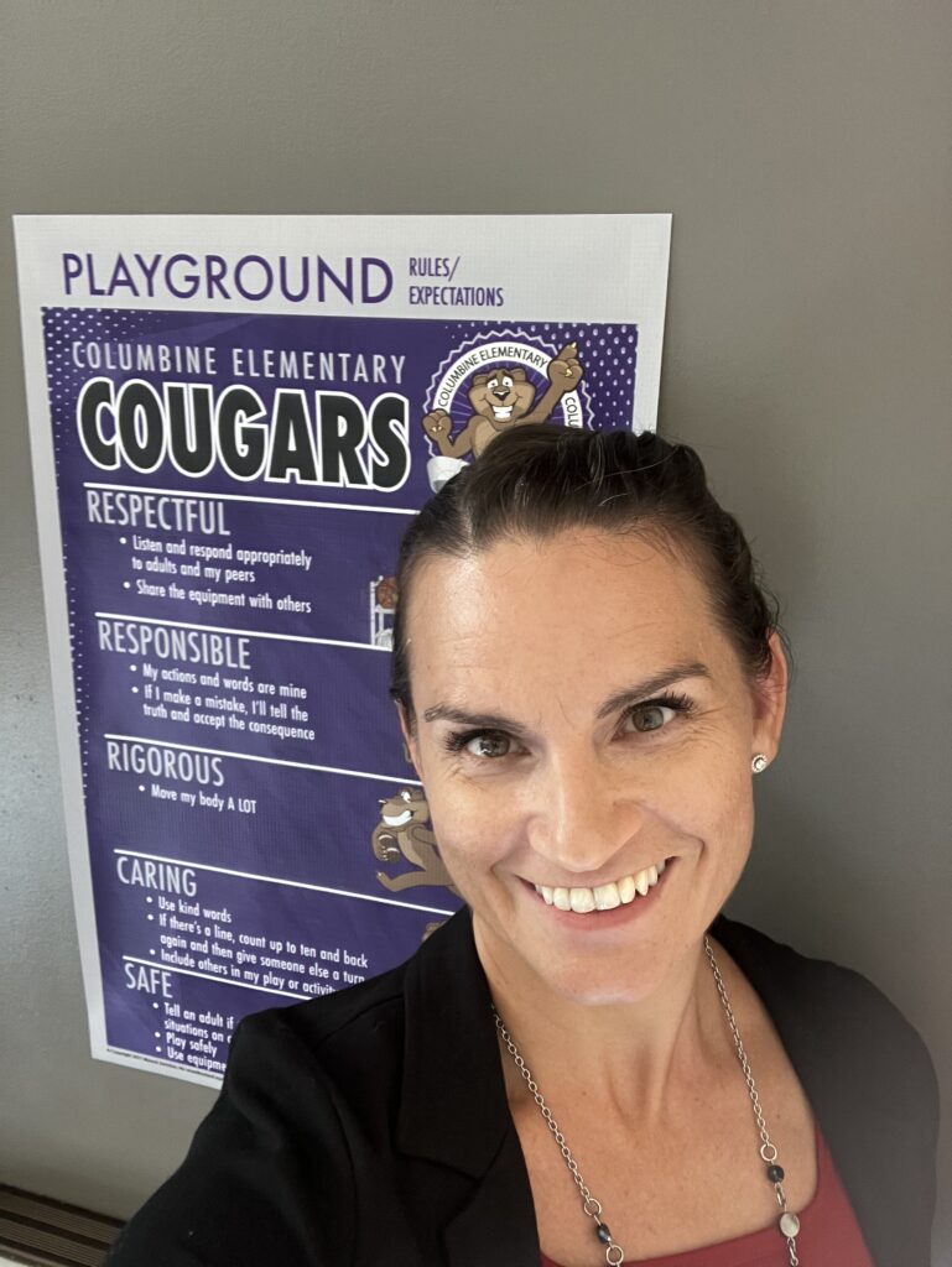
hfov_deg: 44.2
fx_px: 1172
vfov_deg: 56.8
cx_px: 476
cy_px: 634
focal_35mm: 32
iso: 100
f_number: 2.2
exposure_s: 1/60
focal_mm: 2.87
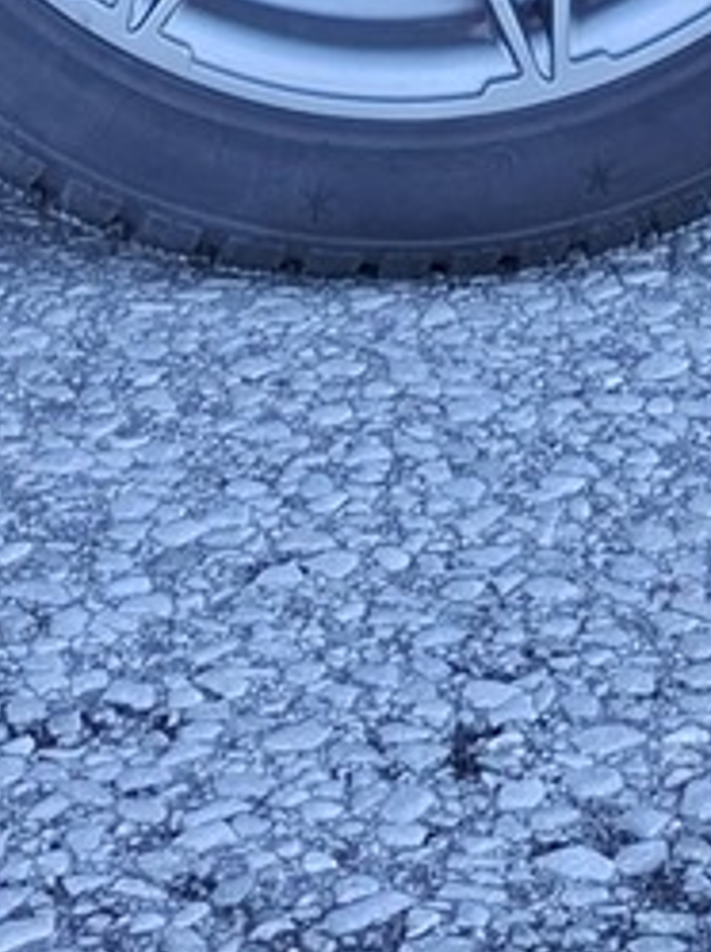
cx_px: 237
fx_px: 4064
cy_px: -1667
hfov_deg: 10.0
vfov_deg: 10.5
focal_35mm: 148
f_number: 1.8
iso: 50
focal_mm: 5.54
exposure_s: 1/153
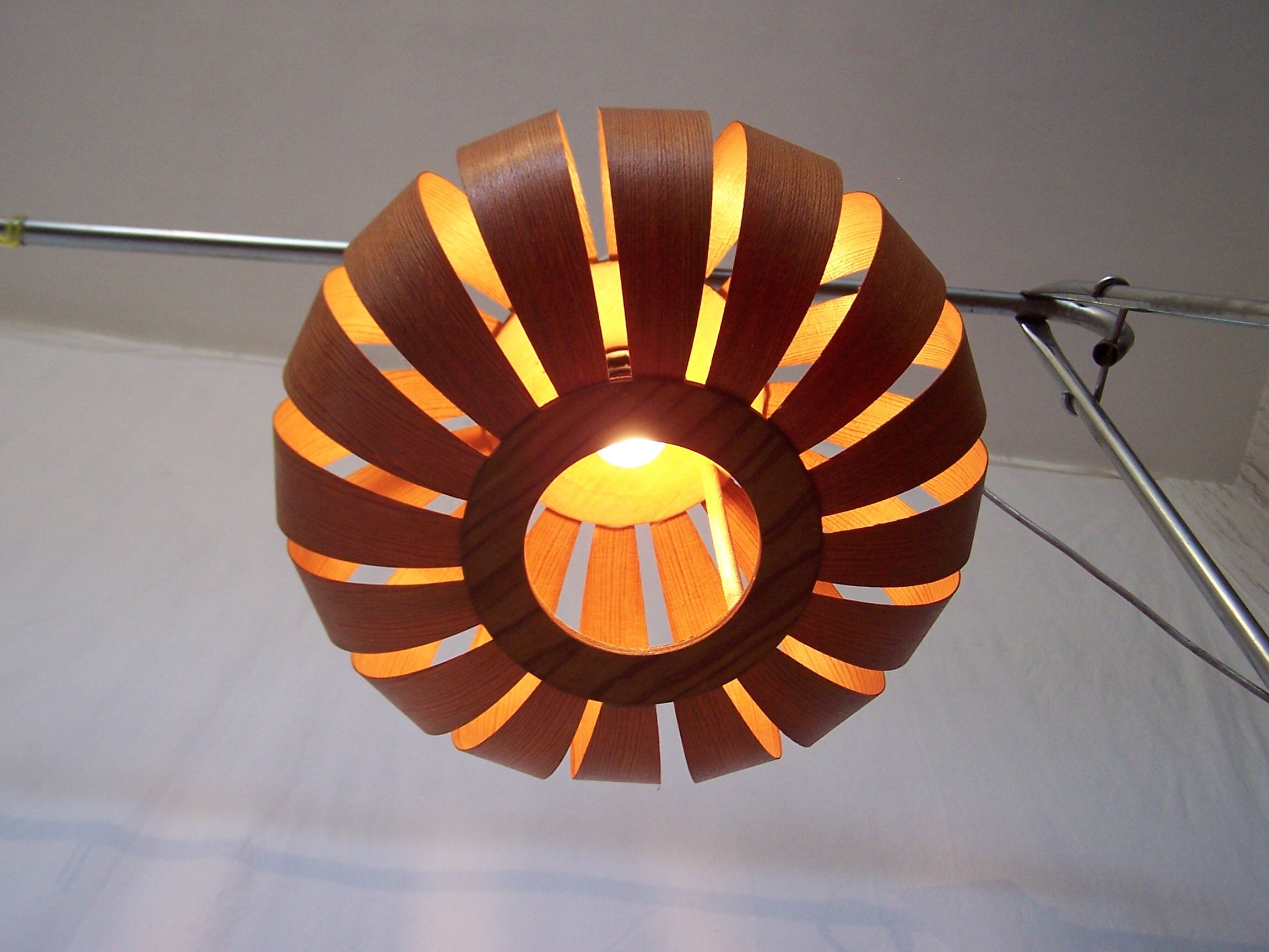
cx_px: 634
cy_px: 476
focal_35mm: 38
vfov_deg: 37.7
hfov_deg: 49.0
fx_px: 1393
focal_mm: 6.3
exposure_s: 1/30
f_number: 2.8
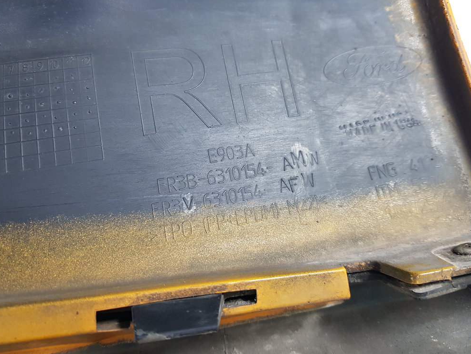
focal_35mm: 27
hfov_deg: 65.3
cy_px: 172
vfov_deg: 51.4
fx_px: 367
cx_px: 240
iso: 160
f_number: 1.7
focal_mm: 4.2
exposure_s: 1/50
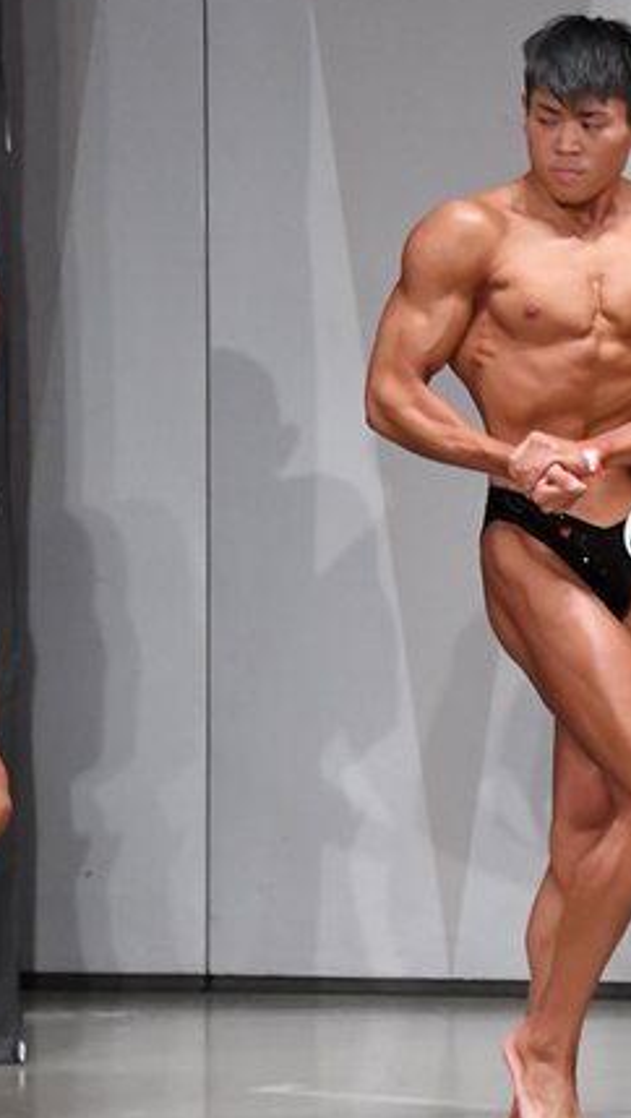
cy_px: 633
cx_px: 911
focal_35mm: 410
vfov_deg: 5.3
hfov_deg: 3.0
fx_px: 12169
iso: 6400
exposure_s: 1/400
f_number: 5.6
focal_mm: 145
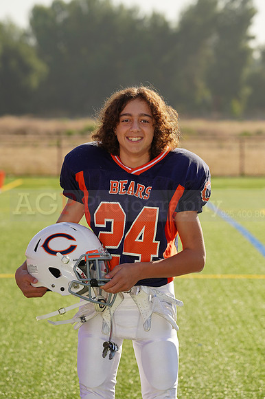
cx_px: 132
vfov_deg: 9.6
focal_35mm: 215
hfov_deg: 6.4
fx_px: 2377
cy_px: 200
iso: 100
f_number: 9
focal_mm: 215
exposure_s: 1/250
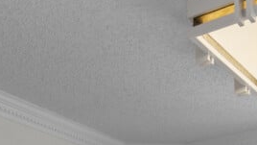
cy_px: 298
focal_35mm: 76
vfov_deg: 13.4
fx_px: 518
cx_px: 64
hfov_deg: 27.5
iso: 100
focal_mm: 13
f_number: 5
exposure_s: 1/13
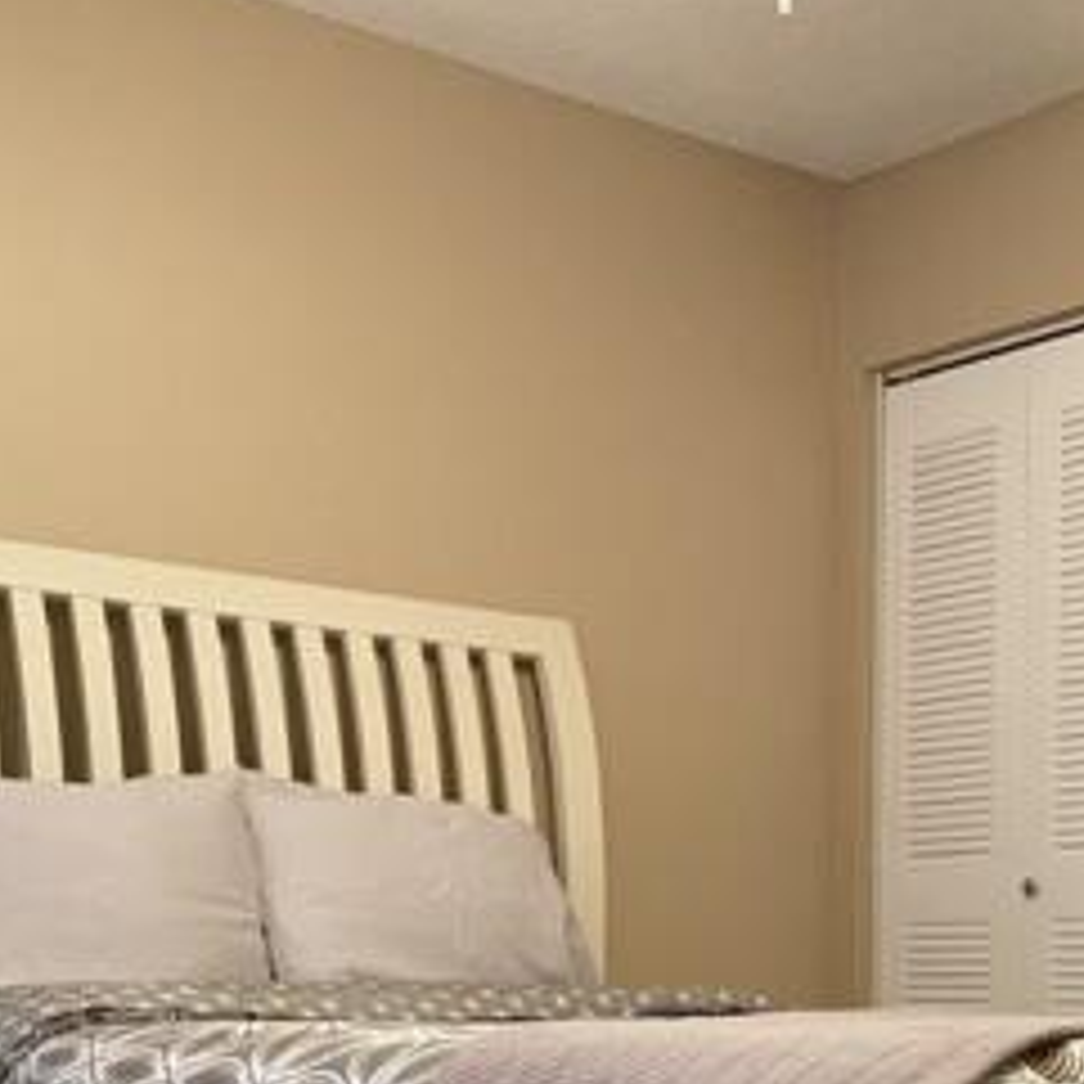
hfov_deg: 28.2
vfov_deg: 27.1
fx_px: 2161
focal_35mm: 61
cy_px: 985
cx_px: 558
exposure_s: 1/60
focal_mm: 4.25
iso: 320
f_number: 1.8
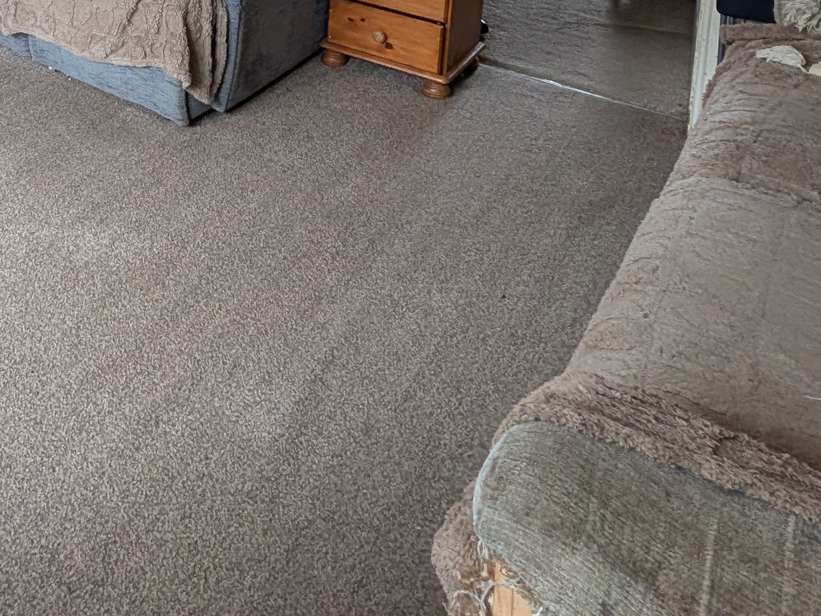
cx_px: 146
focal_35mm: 33
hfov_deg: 51.3
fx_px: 783
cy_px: -191
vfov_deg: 32.1
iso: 127
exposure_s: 1/100
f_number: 1.7
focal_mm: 2.02
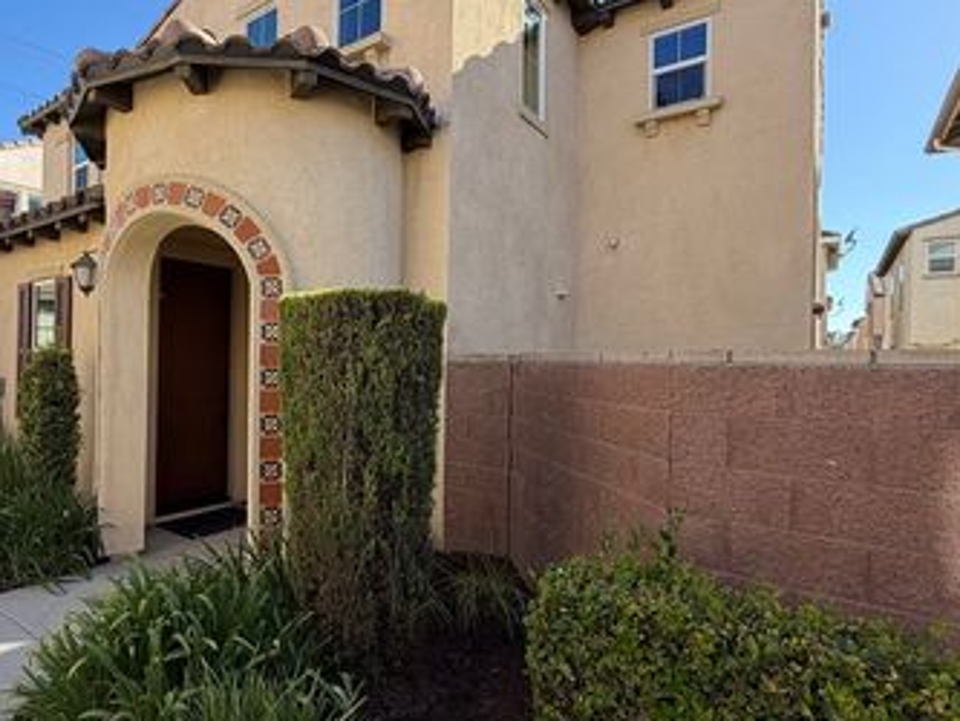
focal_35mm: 21
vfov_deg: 63.5
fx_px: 583
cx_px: 346
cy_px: 356
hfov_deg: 77.2
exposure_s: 1/502
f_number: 2.2
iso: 50
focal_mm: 2.22
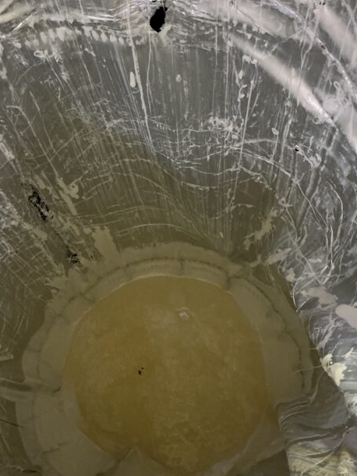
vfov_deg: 40.4
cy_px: 265
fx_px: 646
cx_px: 177
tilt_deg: -80.4
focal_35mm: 47
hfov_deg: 30.9
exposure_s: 1/60
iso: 250
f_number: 1.8
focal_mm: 3
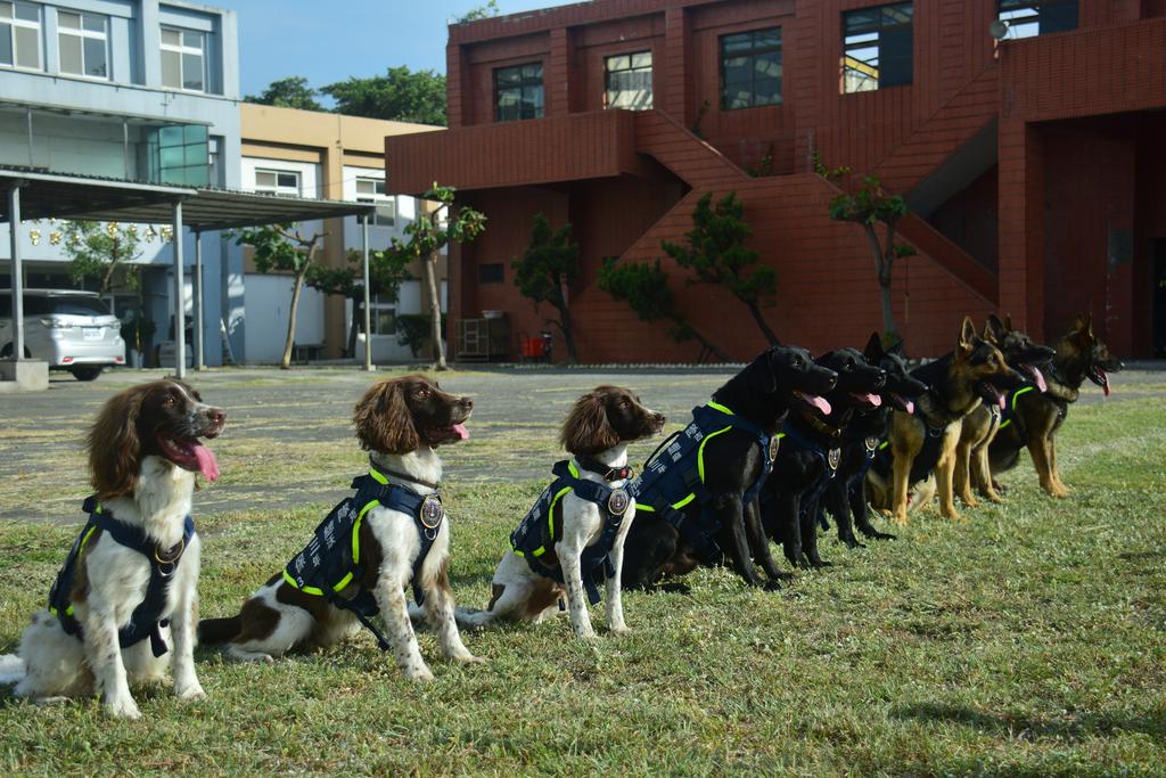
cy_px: 389
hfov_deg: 35.0
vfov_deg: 23.8
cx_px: 583
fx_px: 1846
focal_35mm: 57
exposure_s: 1/4000
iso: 280
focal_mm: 38
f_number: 4.8
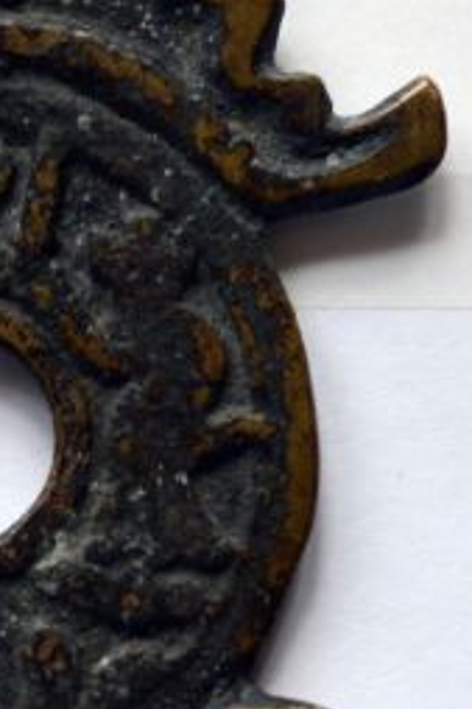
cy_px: 352
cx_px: -50
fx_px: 2324
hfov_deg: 11.4
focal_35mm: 118
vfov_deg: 17.4
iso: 320
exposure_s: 1/125
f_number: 5.6
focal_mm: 34
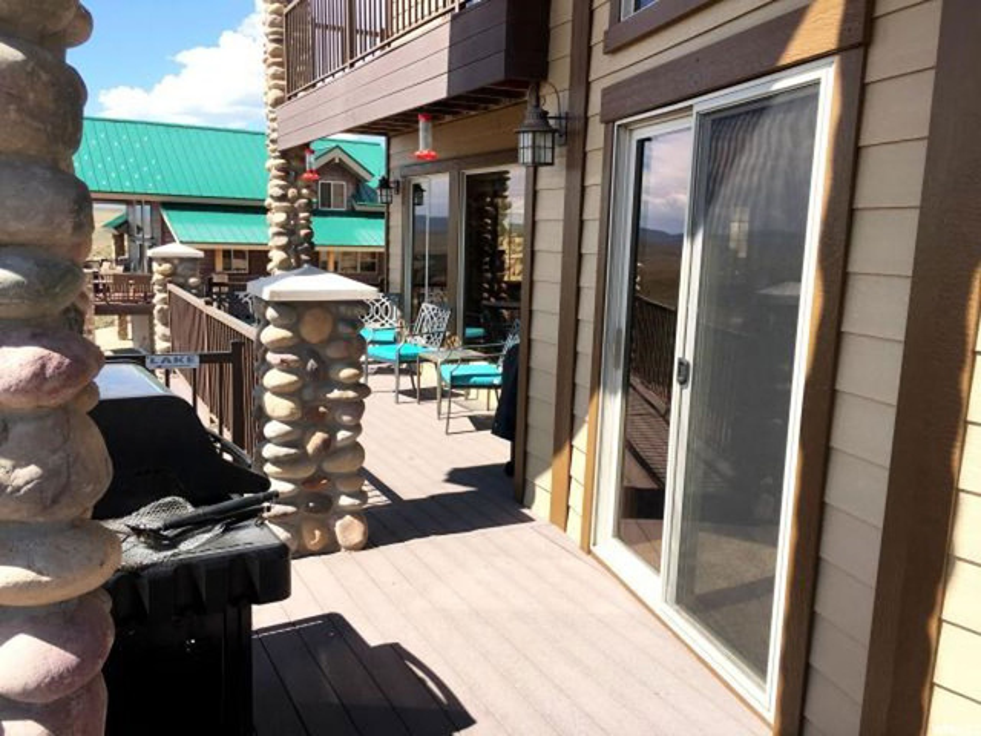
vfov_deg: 48.2
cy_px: 368
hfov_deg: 61.7
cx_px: 490
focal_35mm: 29
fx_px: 822
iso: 25
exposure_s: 1/1241
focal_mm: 4.15
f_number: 2.2
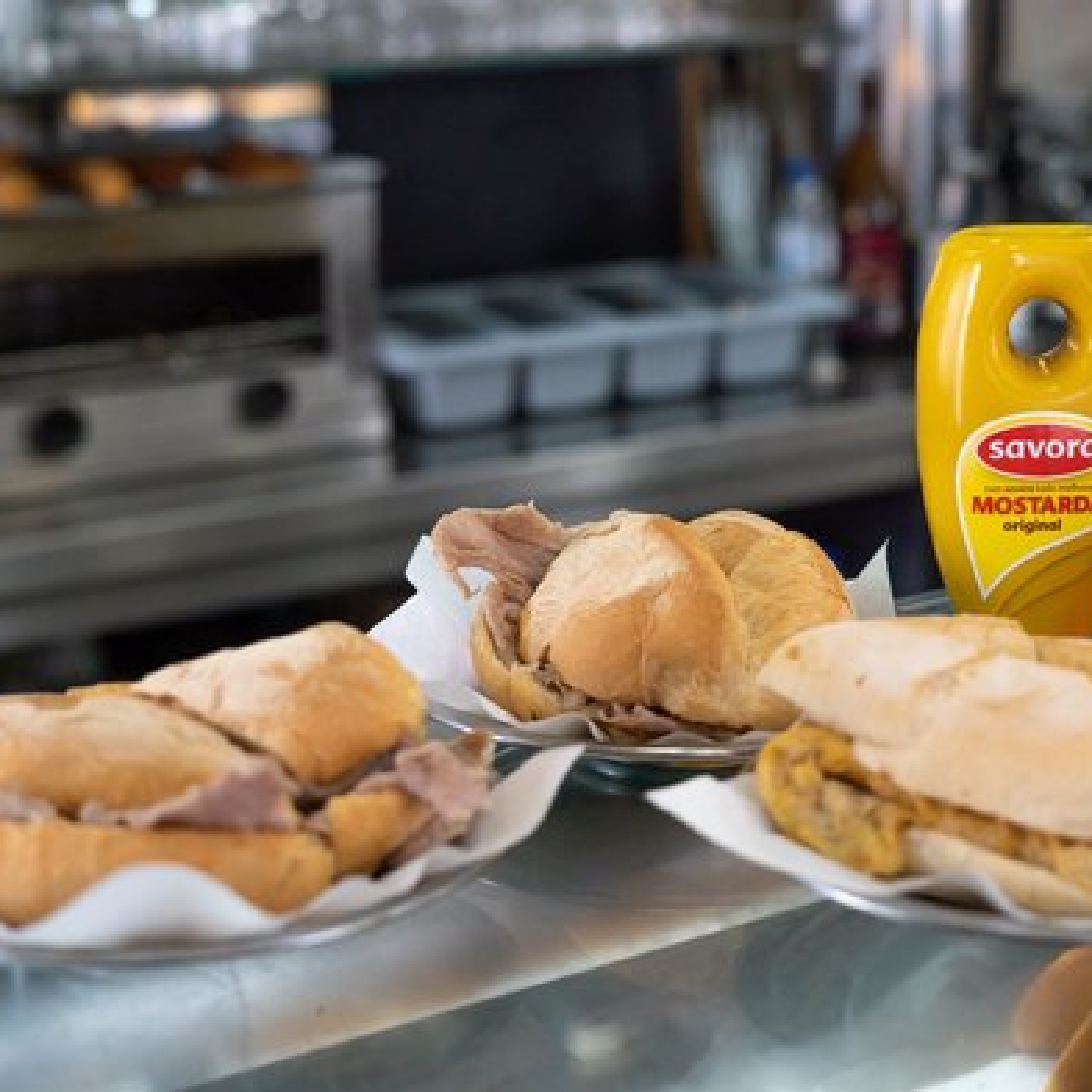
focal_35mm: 68
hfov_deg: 25.1
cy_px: 552
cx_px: 797
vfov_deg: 25.4
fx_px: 2427
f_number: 4
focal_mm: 50
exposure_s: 1/500
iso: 1600
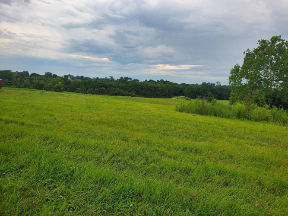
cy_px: 108
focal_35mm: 26
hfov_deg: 67.3
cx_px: 144
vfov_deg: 53.0
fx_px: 216
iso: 50
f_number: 2.4
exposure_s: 1/1537
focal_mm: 4.3
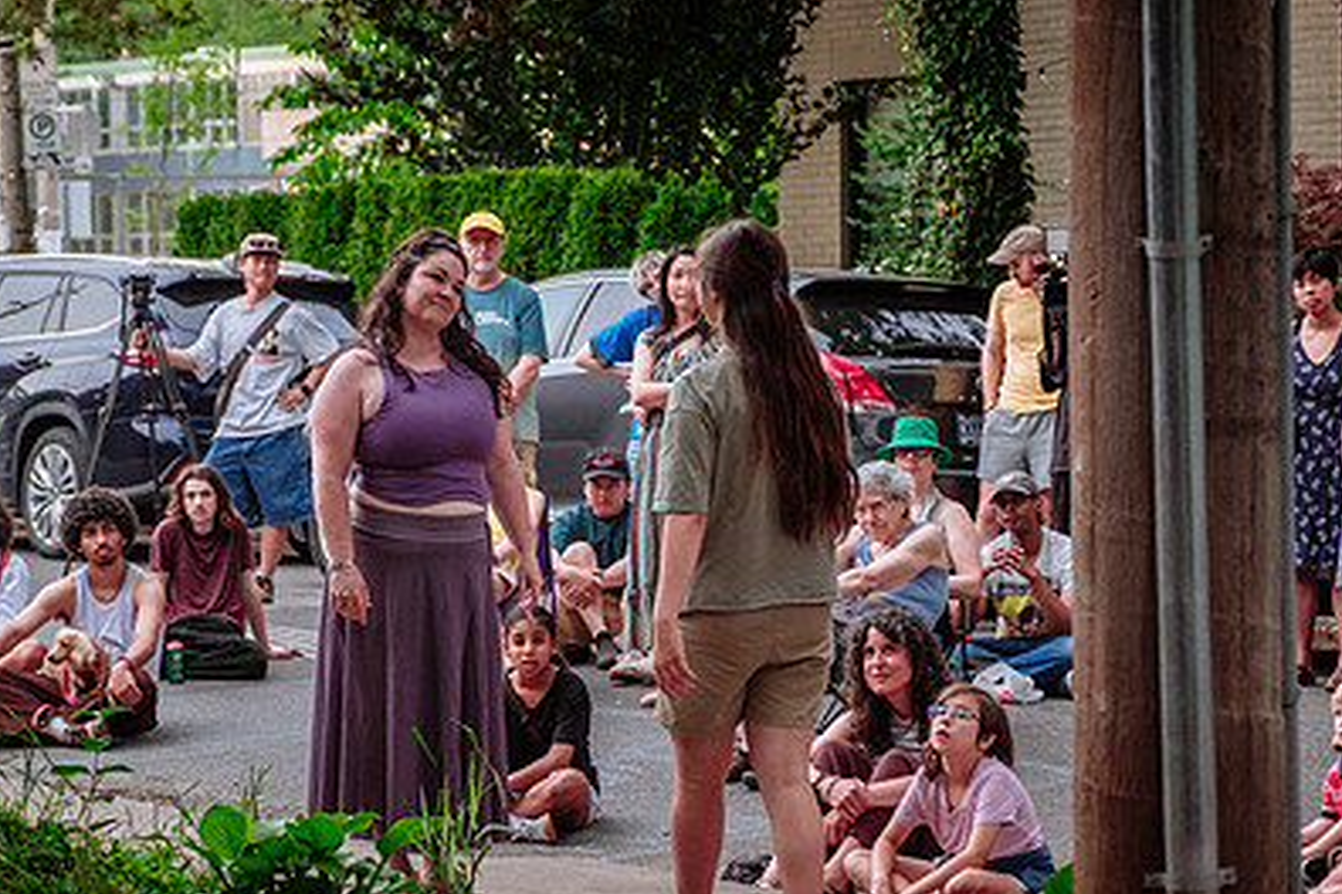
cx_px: 555
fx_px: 4771
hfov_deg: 16.0
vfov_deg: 10.7
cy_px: 607
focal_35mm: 128
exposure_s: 1/320
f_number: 2.8
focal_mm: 55
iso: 1600
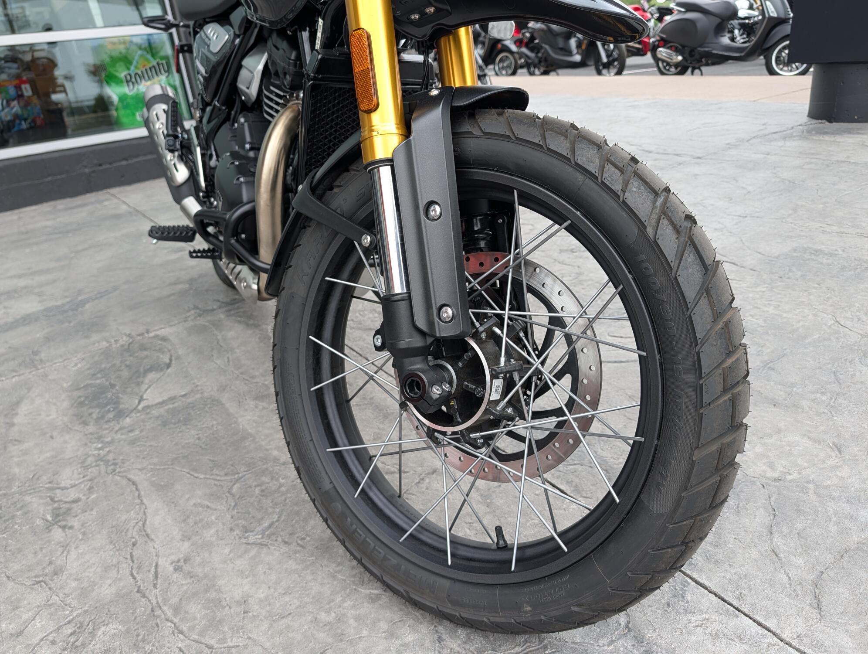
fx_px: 603
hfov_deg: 71.5
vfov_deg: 56.9
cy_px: 327
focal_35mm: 24
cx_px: 434
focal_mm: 6.9
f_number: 1.68
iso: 52
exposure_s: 1/336
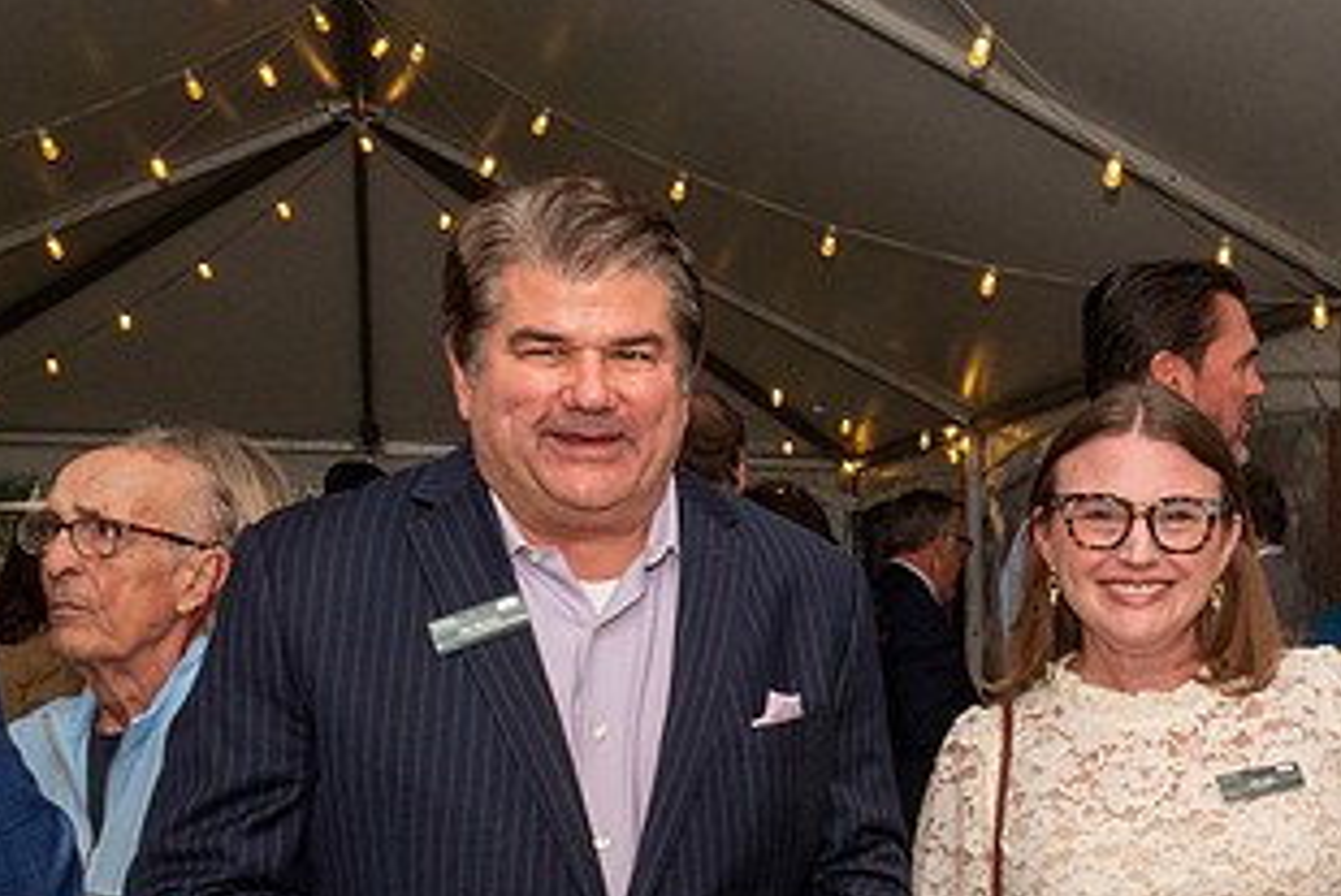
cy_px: 747
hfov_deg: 35.1
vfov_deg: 24.6
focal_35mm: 54
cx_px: 1159
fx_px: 2012
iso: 1600
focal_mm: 18
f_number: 16
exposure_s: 1/160
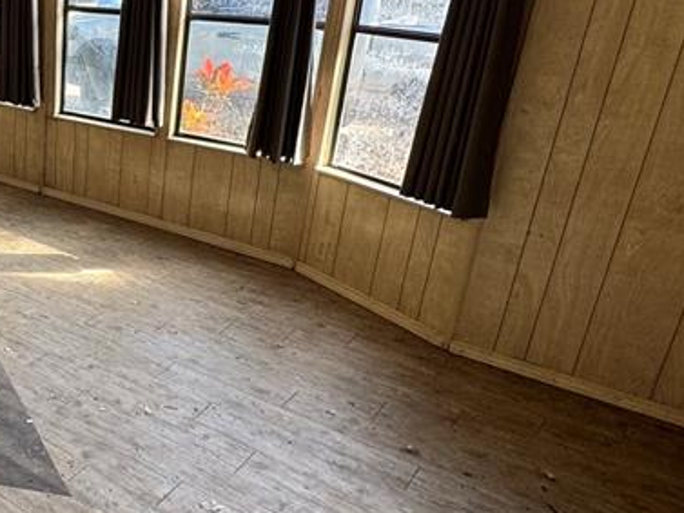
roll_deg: +0.5
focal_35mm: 38
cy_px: 214
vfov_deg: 37.6
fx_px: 751
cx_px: -25
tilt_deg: -21.9
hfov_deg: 41.4
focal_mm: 2.22
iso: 80
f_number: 2.2
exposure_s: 1/99
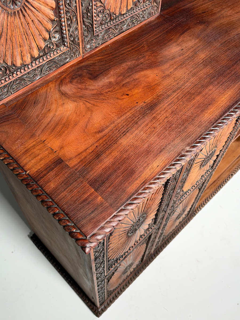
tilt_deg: -55.8
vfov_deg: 56.8
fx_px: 296
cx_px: 120
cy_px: 160
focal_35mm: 32
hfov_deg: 44.2
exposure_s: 1/65
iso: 320
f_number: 1.8
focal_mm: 6.93
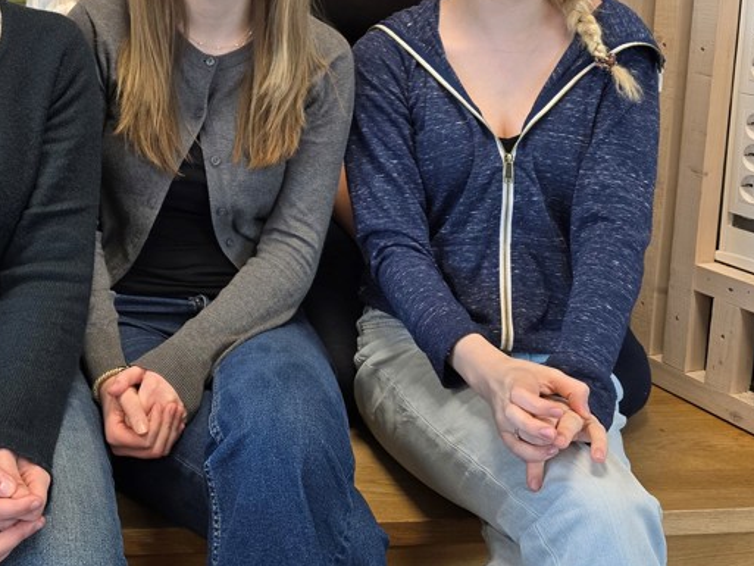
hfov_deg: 40.6
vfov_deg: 31.9
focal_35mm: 43
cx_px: 79
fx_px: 937
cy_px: 51
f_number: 1.7
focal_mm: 6.3
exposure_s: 1/100
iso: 250
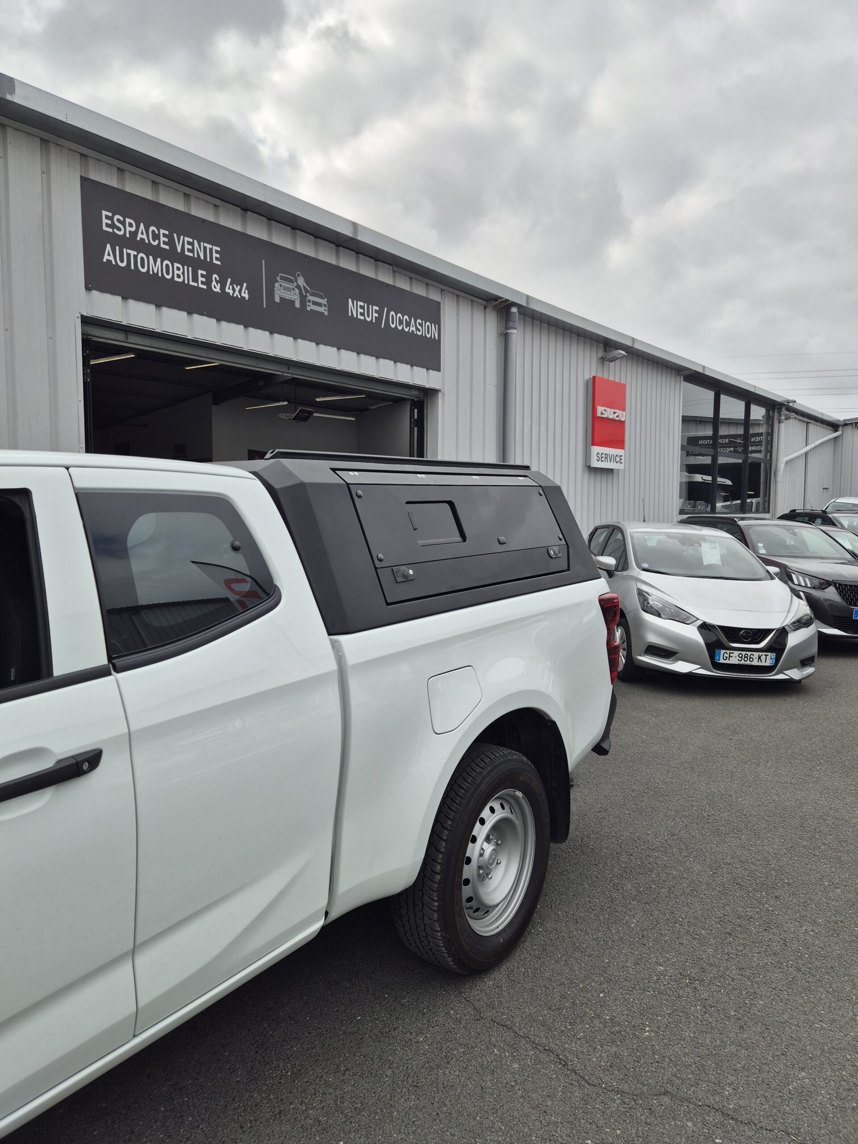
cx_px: 429
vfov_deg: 73.9
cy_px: 572
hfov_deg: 58.9
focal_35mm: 23
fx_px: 760
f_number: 1.8
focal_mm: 5.4
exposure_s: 1/1924
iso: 25
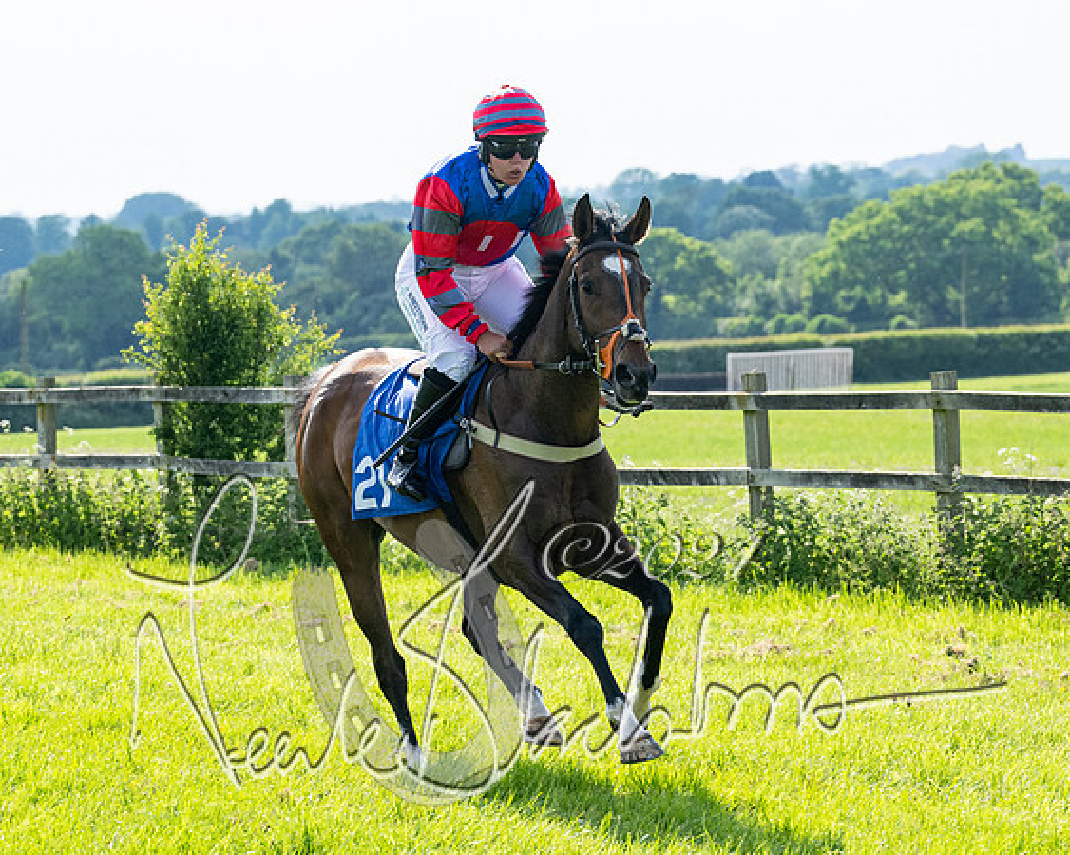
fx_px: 6981
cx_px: 424
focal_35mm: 221
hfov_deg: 8.8
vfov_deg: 7.0
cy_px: 336
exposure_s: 1/2000
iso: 400
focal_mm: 100
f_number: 5
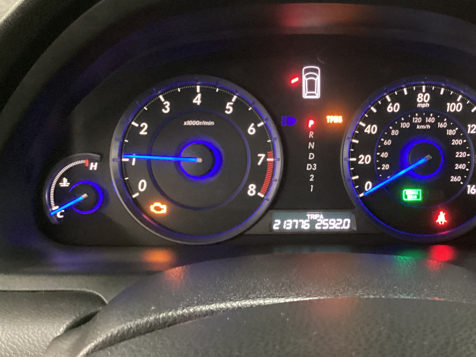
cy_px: 174
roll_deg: -1.5
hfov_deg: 40.6
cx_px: 324
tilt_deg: -22.9
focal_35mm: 46
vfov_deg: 31.5
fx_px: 633
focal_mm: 3.3
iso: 800
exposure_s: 1/20
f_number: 2.4
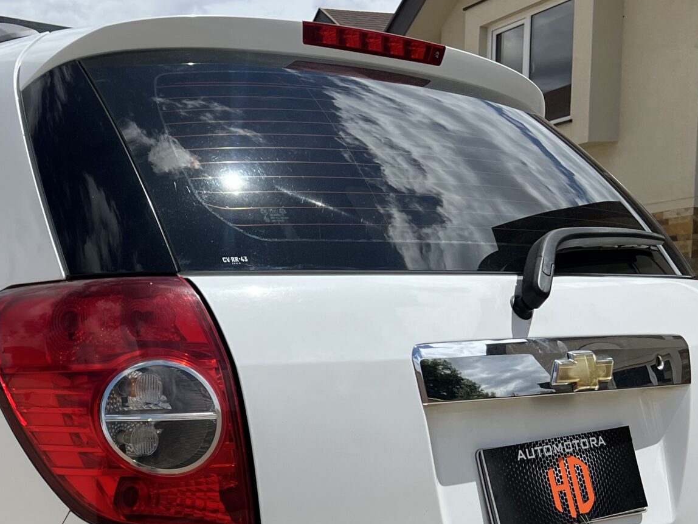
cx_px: 83
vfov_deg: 24.5
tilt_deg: -7.6
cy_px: 477
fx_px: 1170
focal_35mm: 58
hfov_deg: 31.8
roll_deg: +0.8
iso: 50
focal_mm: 5.7
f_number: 1.5
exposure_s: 1/8000
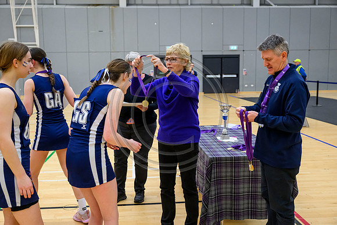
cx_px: 168
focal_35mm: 38
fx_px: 356
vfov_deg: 35.1
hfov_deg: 50.7
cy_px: 112
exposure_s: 1/500
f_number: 3.5
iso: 5000
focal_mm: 38
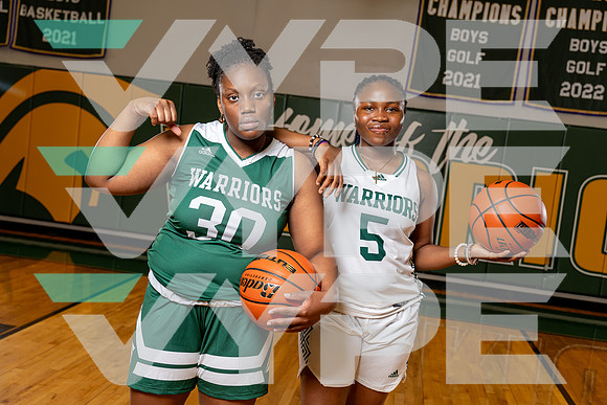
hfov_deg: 47.4
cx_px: 304
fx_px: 691
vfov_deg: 32.6
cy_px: 202
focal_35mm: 41
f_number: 4
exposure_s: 1/250
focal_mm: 41
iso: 250
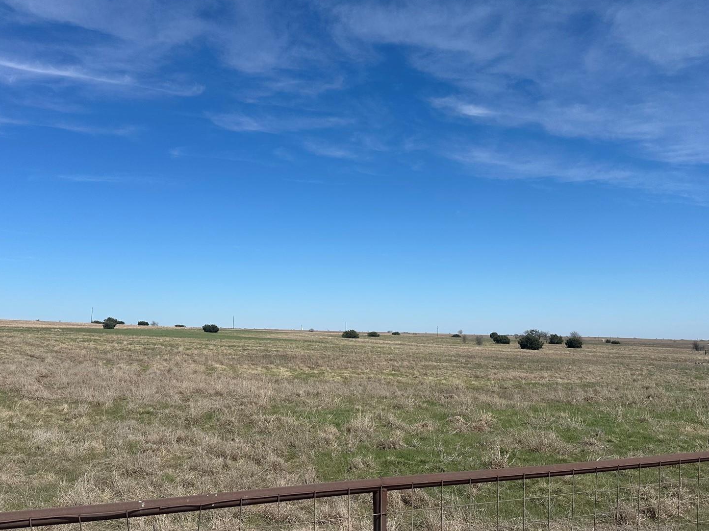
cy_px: 299
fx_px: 696
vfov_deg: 41.7
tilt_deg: +4.1
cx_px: 342
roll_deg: -1.9
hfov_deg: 54.0
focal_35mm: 34
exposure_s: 1/8197
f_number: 1.78
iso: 80
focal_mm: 6.86
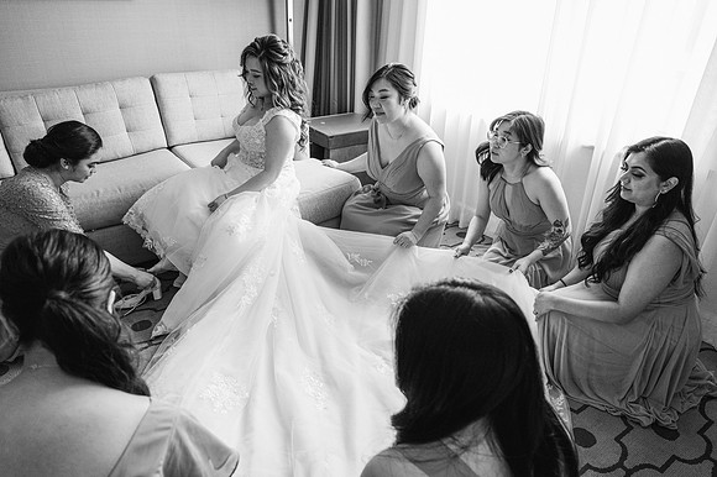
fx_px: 478
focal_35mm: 24
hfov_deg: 73.8
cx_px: 358
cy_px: 238
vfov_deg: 53.1
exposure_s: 1/125
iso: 1800
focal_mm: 24
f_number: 4.5
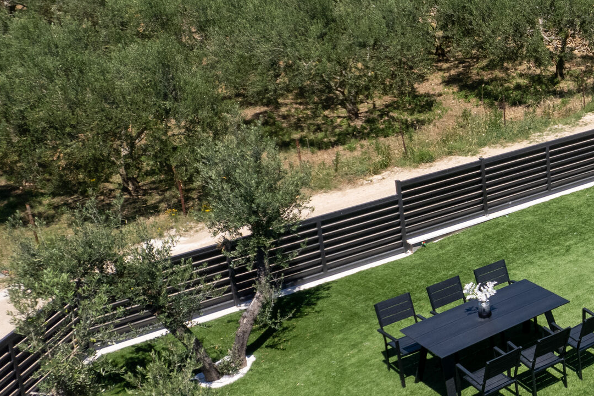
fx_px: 940
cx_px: 713
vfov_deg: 23.7
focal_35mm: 57
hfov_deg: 30.0
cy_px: 159
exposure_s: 1/2500
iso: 100
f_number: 2.8
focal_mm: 8.38
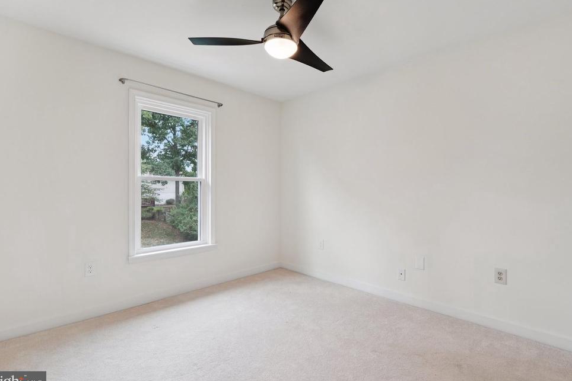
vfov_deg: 70.5
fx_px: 270
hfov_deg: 93.3
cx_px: 284
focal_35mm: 17
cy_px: 190
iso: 200
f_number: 8
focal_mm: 16
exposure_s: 1/5
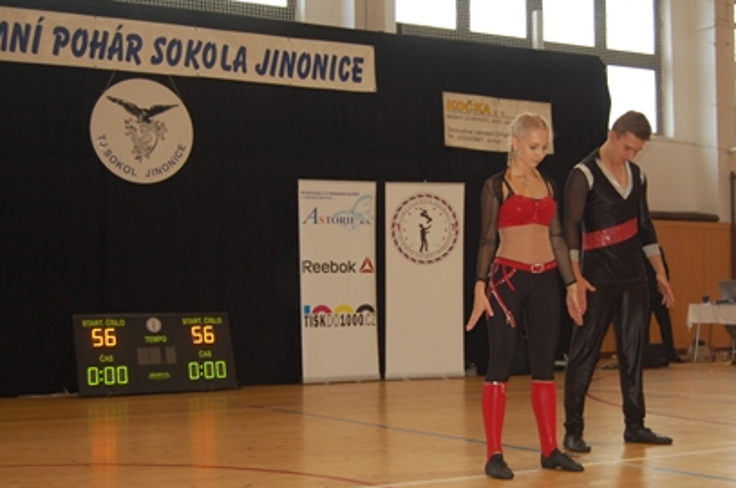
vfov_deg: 22.9
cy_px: 280
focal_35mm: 59
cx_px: 429
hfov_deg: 33.9
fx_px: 1204
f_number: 4.5
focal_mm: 32
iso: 400
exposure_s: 1/60
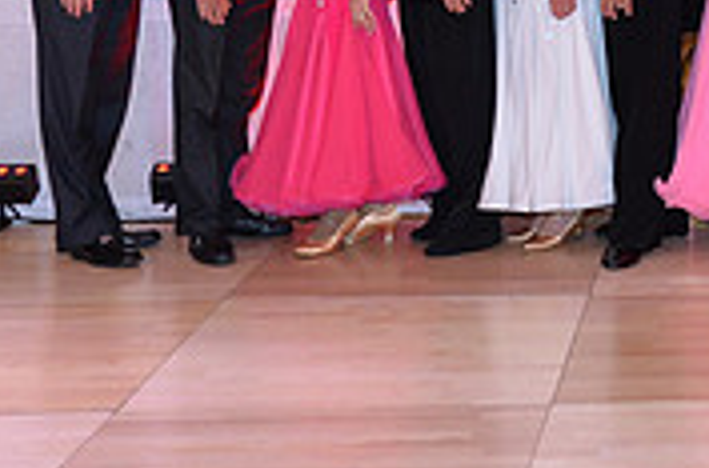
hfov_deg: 17.0
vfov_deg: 11.5
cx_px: 853
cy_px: -178
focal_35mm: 115
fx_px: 2259
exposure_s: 1/250
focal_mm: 35
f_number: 5
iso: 2000
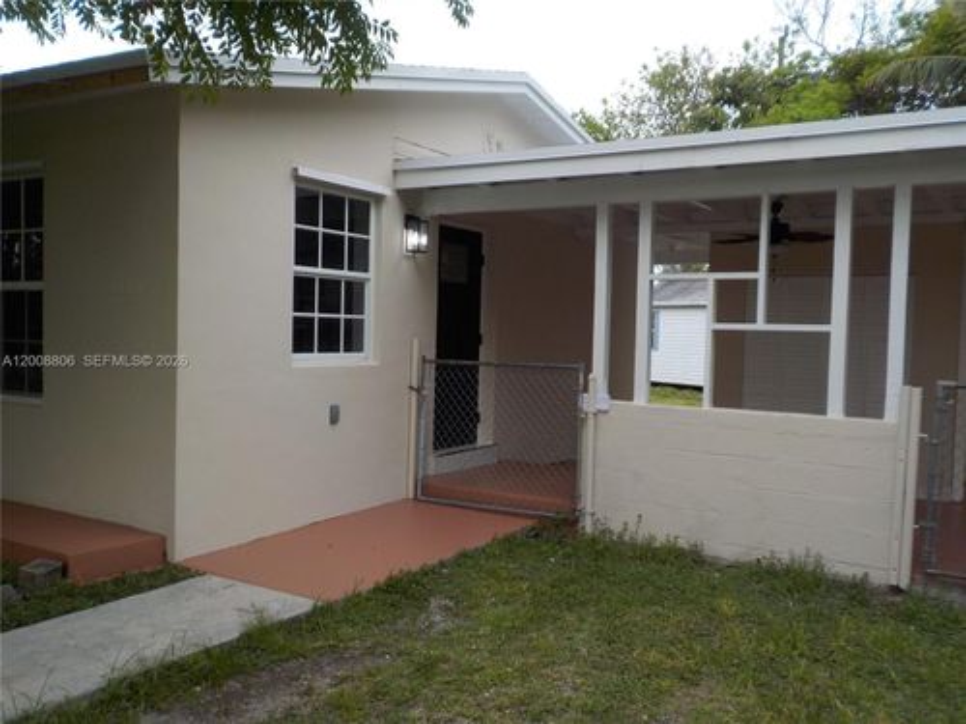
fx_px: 837
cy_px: 362
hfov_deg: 60.0
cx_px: 483
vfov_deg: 46.8
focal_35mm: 30
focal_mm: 4.1
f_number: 3.3
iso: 125
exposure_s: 1/160
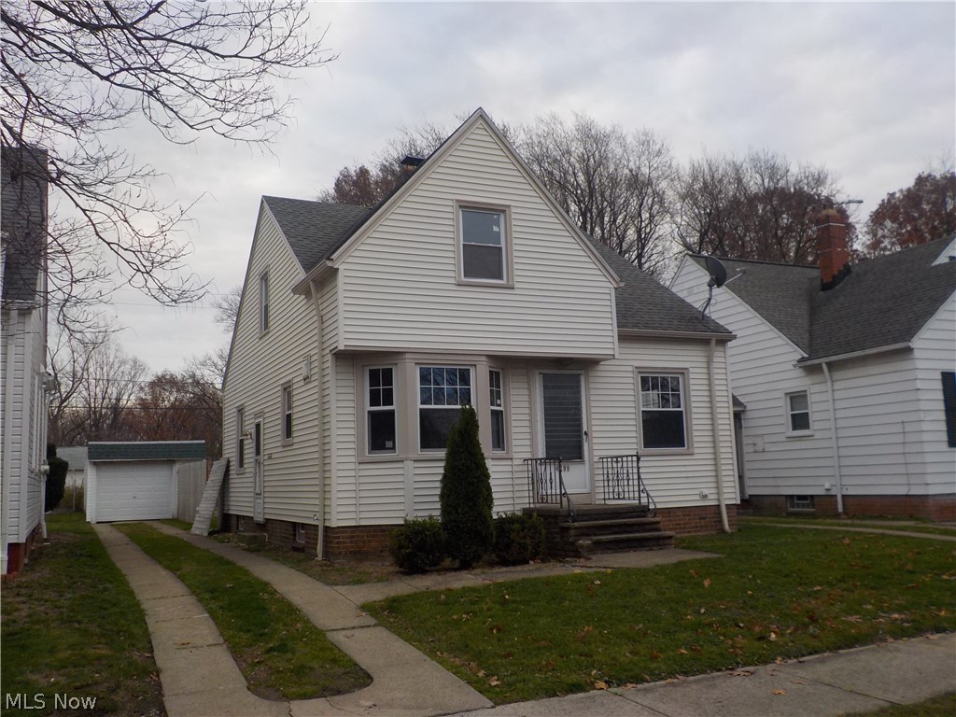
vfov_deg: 46.8
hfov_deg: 60.0
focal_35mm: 30
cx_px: 478
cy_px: 358
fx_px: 829
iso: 125
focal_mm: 4.1
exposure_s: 1/100
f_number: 3.3
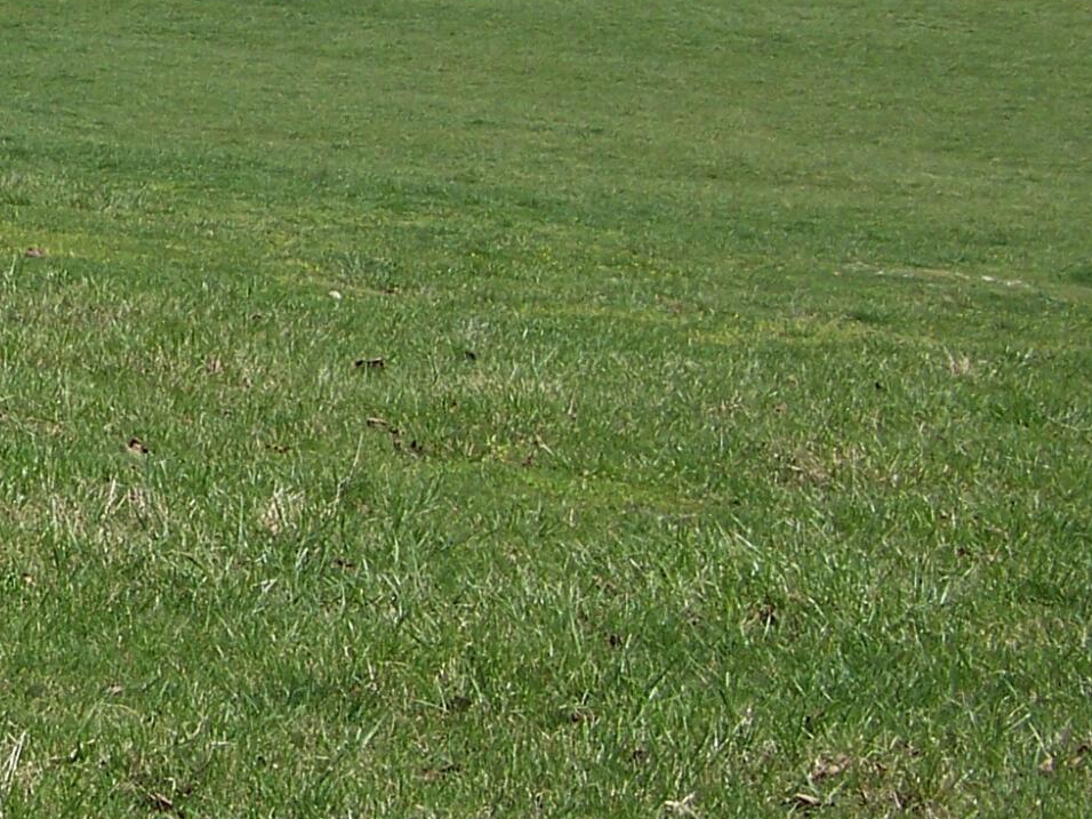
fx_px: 3565
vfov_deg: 13.0
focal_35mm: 113
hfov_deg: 16.8
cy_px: 172
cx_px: -178
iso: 64
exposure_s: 1/500
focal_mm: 5.85
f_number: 4
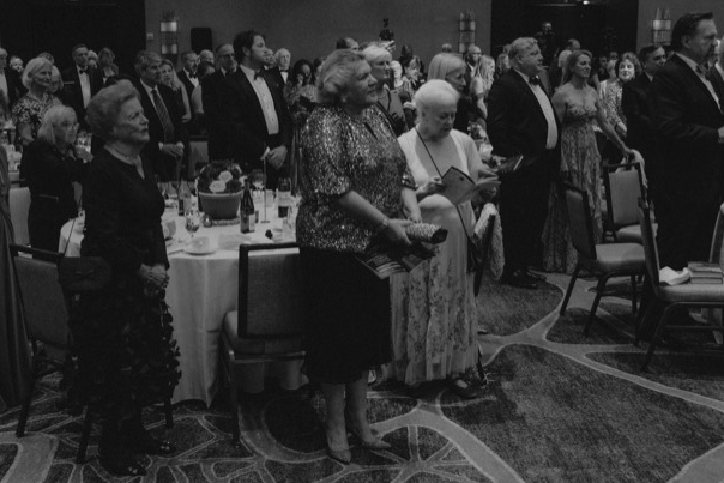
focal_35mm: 46
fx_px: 918
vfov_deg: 29.4
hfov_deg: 43.0
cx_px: 331
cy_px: 184
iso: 6400
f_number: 3.2
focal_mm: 23
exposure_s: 1/100
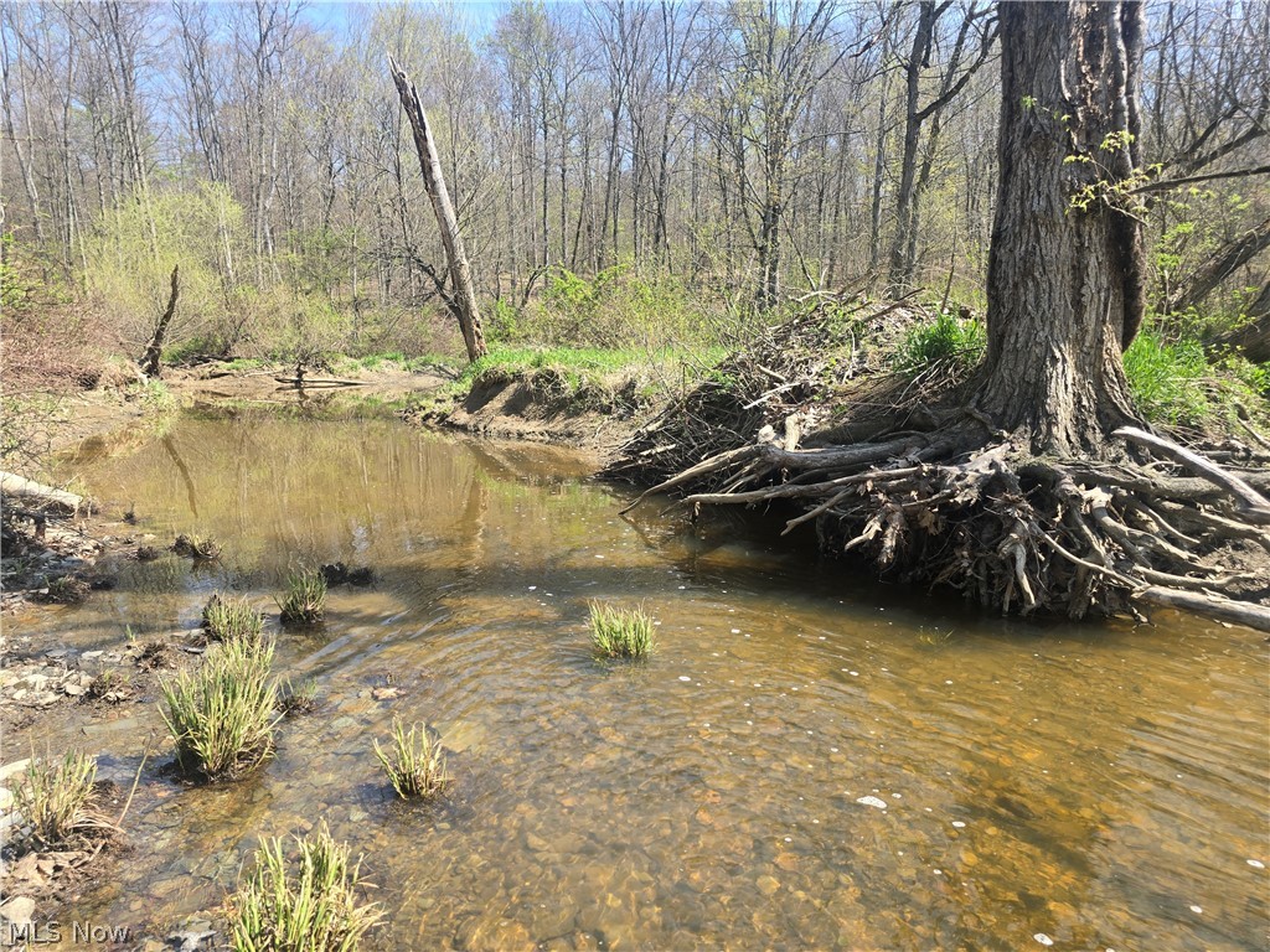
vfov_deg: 58.9
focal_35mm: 23
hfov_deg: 73.9
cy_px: 476
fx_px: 844
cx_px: 635
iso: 12
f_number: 1.7
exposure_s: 1/243
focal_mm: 6.3
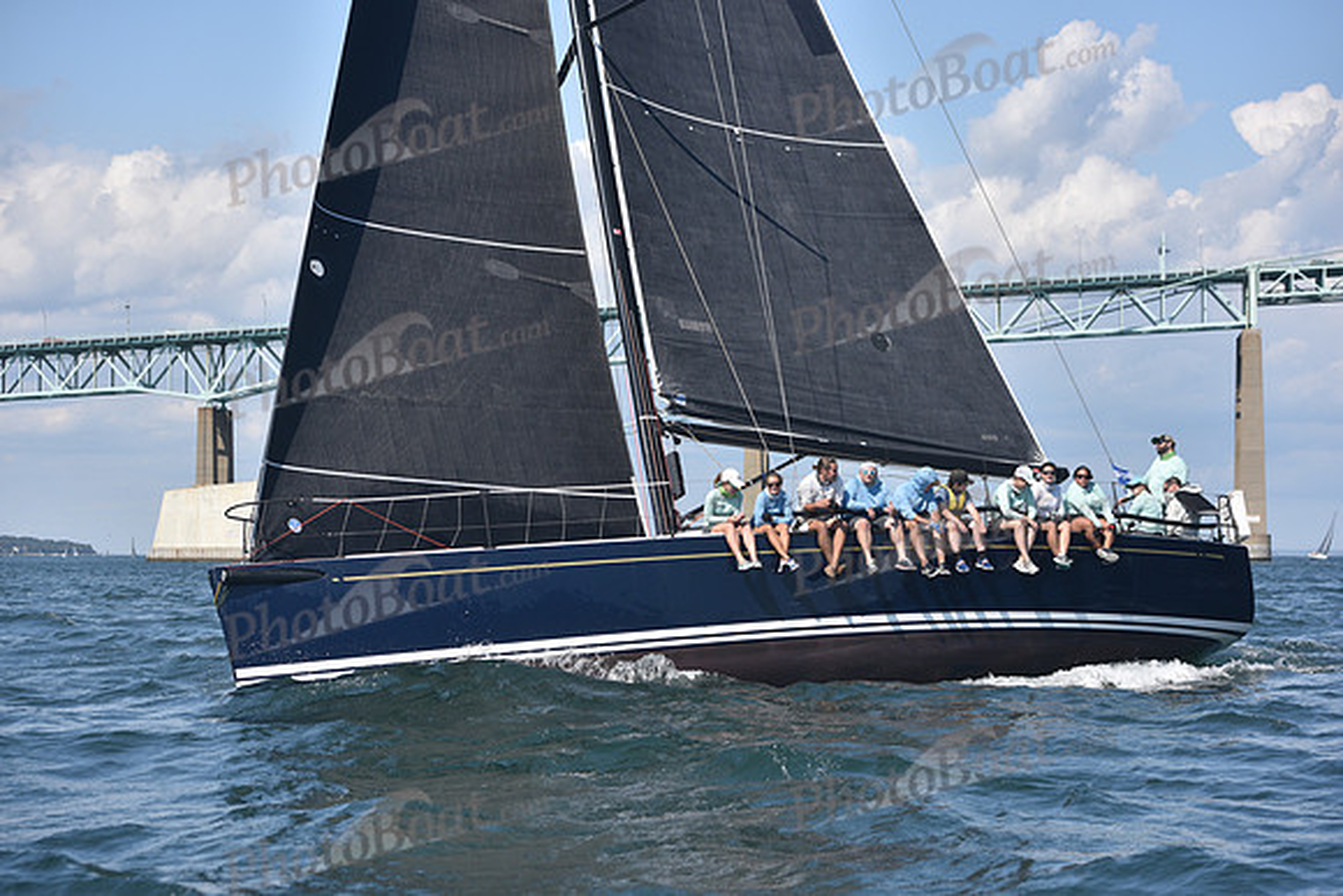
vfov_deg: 18.2
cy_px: 448
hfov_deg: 27.0
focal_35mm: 75
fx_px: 2798
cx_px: 672
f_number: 5.6
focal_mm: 75
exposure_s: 1/1000
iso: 250
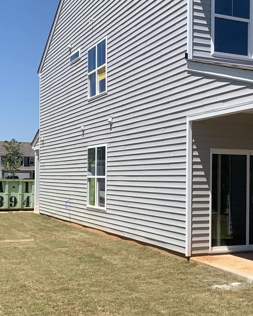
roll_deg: -0.6
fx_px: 543
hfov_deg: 25.6
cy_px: 177
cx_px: 219
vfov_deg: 32.4
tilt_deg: -0.7
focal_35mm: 58
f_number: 1.8
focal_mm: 4.25
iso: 25
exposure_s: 1/2481
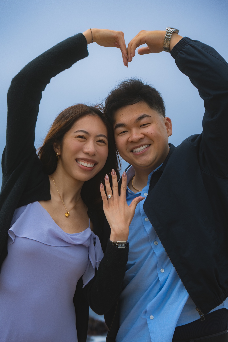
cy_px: 171
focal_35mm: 67
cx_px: 114
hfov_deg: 20.3
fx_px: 636
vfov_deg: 30.1
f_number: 4.5
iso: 100
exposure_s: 1/1250
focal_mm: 45
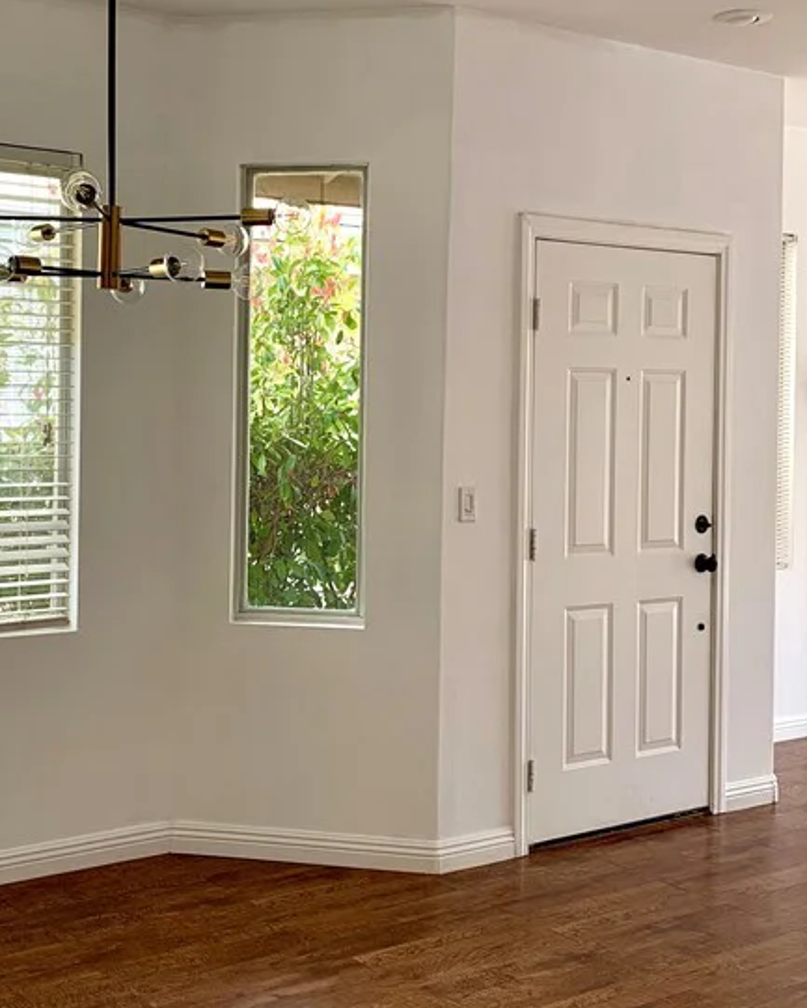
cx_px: 239
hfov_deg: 31.1
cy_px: 415
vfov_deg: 38.7
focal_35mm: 48
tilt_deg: -0.4
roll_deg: -0.6
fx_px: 1433
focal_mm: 4.25
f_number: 1.8
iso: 25
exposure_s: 1/122
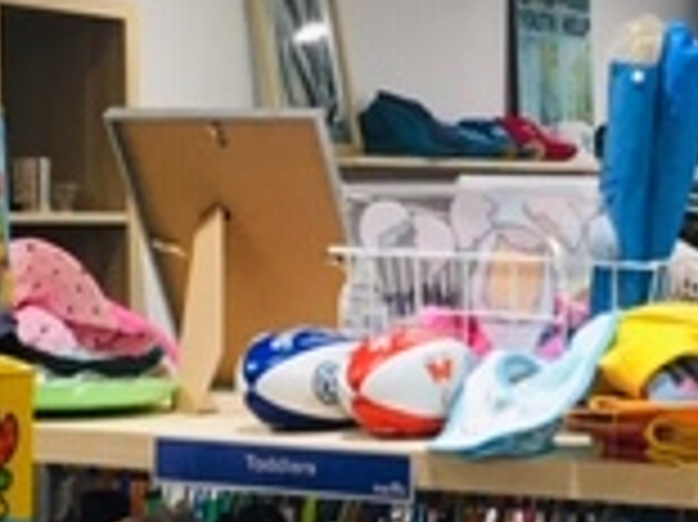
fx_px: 2418
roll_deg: -1.3
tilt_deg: -7.7
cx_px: 662
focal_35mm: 120
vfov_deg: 12.2
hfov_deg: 16.2
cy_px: 490
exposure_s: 1/33
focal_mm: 4.15
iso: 100
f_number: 2.2
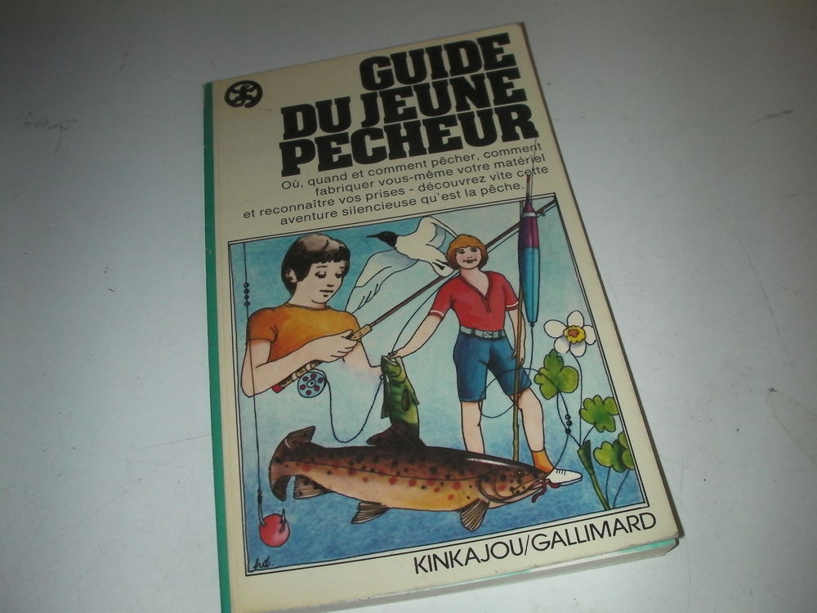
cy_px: 306
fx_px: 897
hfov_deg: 49.0
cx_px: 408
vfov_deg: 37.7
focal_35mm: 38
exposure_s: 1/30
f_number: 5.6
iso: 200
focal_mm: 6.3
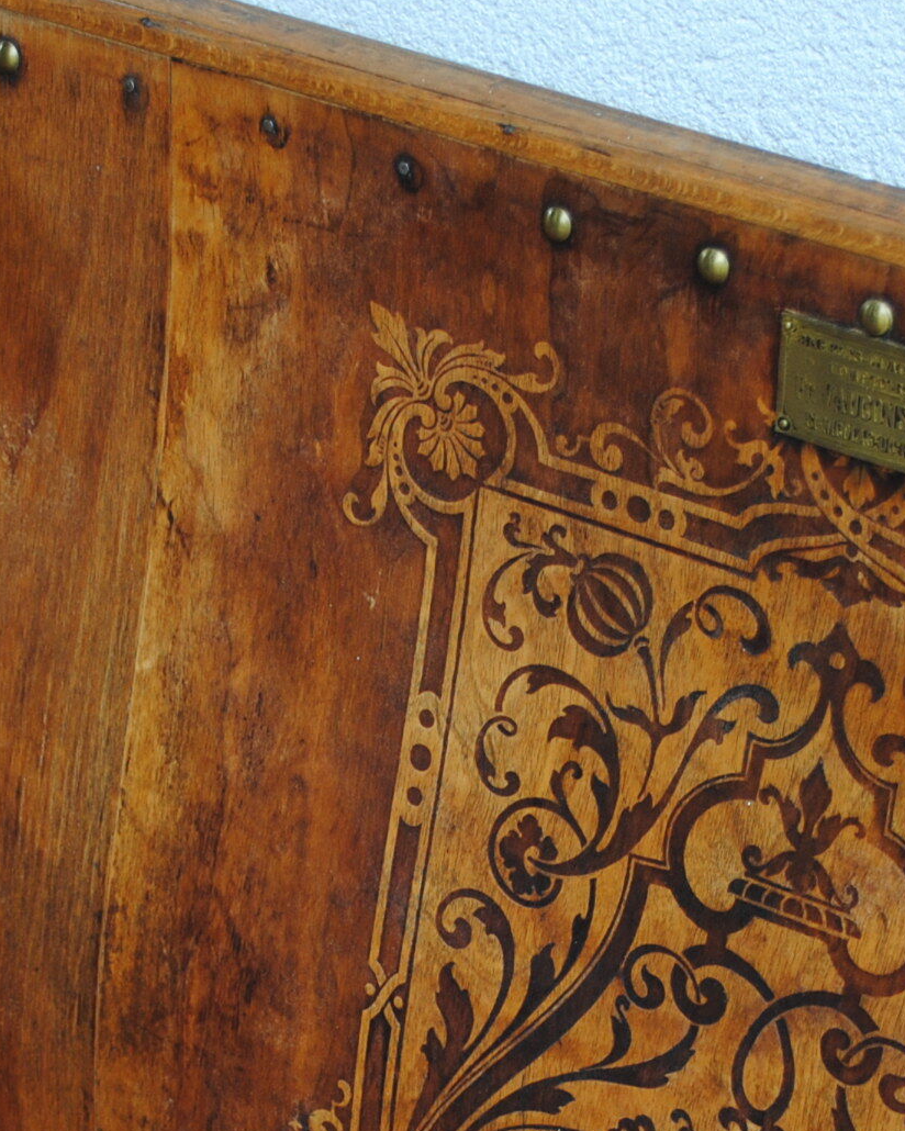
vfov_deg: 16.0
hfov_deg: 12.9
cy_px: 993
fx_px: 3984
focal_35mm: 119
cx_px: 269
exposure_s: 1/80
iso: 200
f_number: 4.5
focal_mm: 30
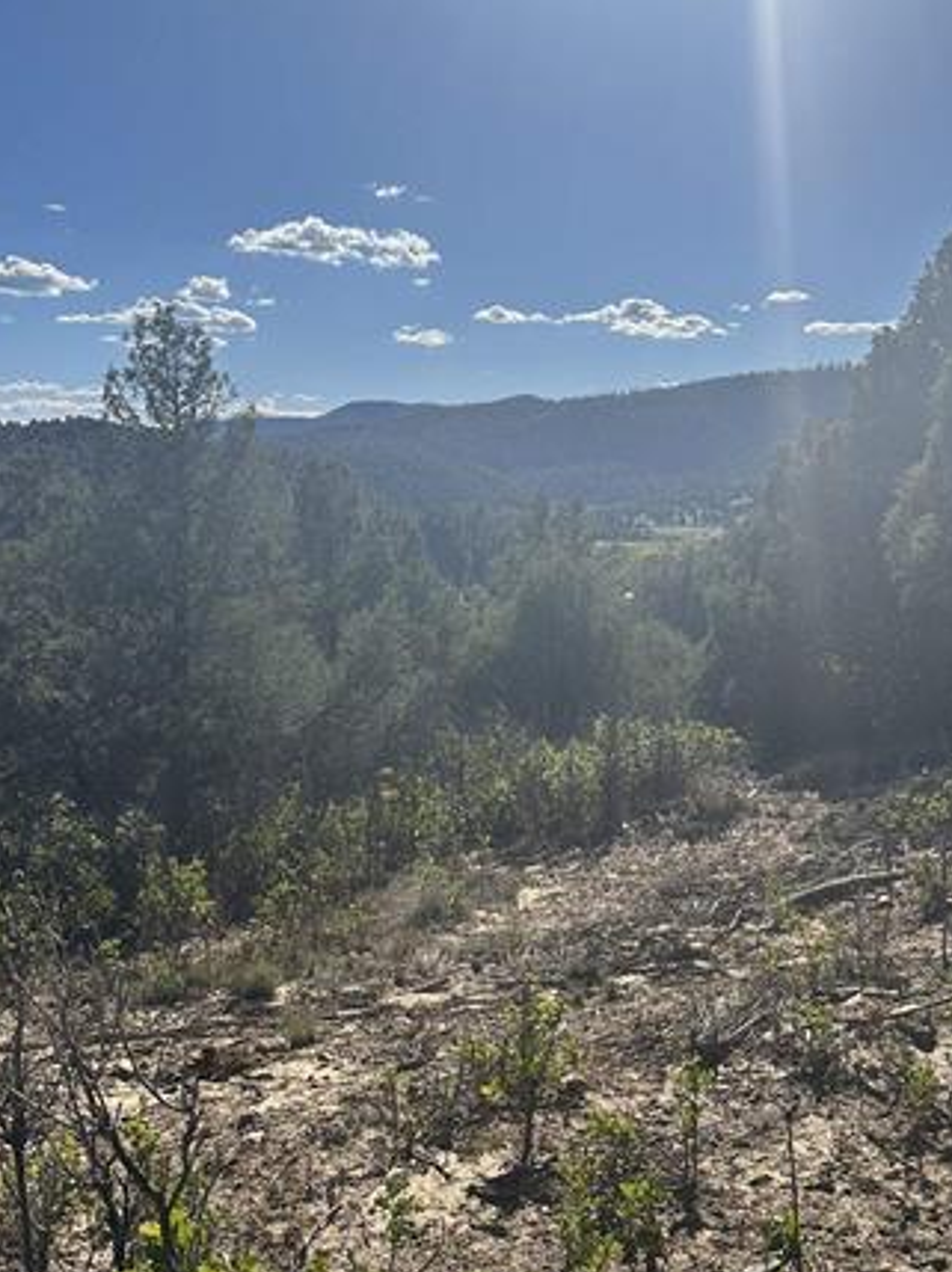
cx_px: 492
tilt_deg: -10.5
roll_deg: -2.7
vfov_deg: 43.7
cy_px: 750
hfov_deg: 33.5
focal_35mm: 43
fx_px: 1579
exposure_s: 1/8197
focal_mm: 6.86
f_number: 1.78
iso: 80
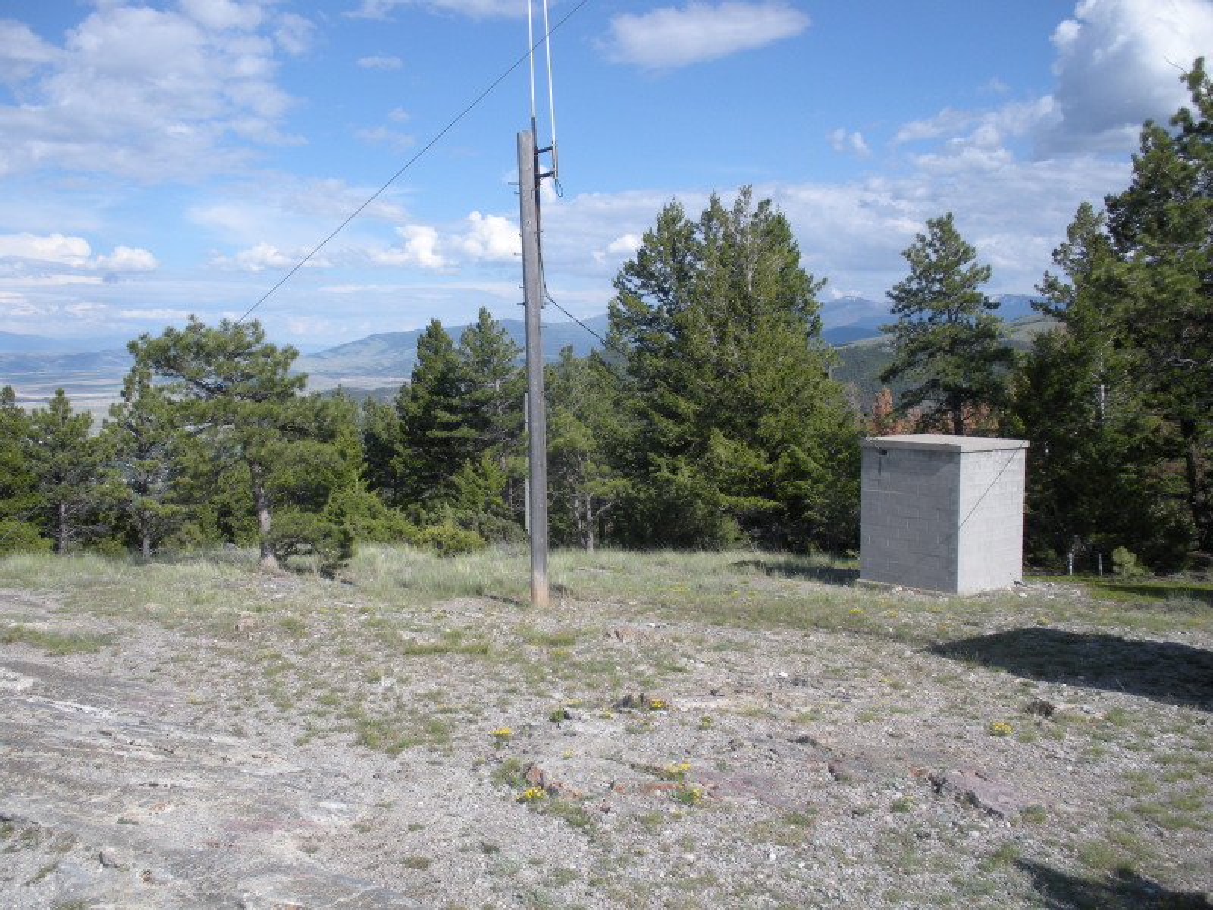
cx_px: 606
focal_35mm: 36
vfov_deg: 39.7
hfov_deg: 51.4
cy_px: 455
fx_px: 1261
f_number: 3.5
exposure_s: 1/715
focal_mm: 6.3
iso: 64
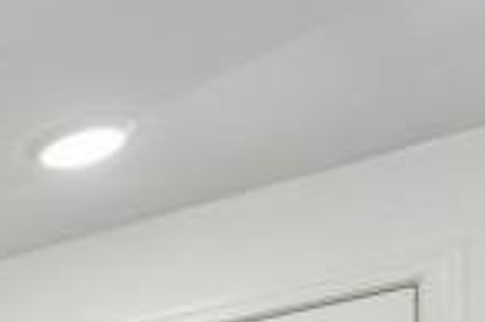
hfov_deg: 12.9
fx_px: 1319
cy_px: 880
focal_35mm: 98
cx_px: -817
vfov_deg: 10.8
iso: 640
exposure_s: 1/25
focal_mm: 14
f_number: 8
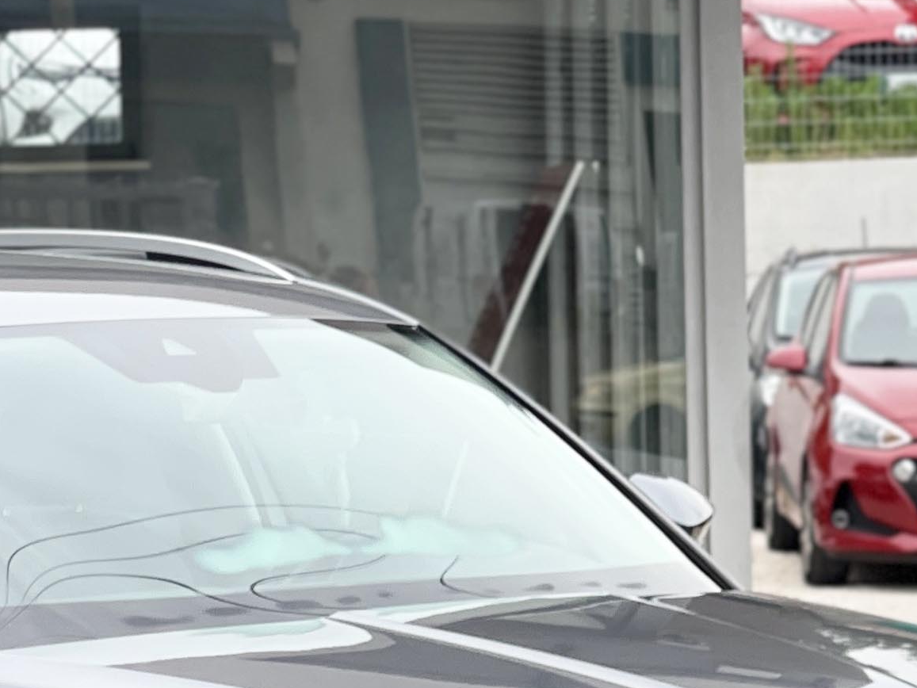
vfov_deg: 6.6
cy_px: 882
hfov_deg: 8.9
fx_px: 5908
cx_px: 151
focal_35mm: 223
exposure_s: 1/121
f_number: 2.2
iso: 32
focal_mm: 7.5
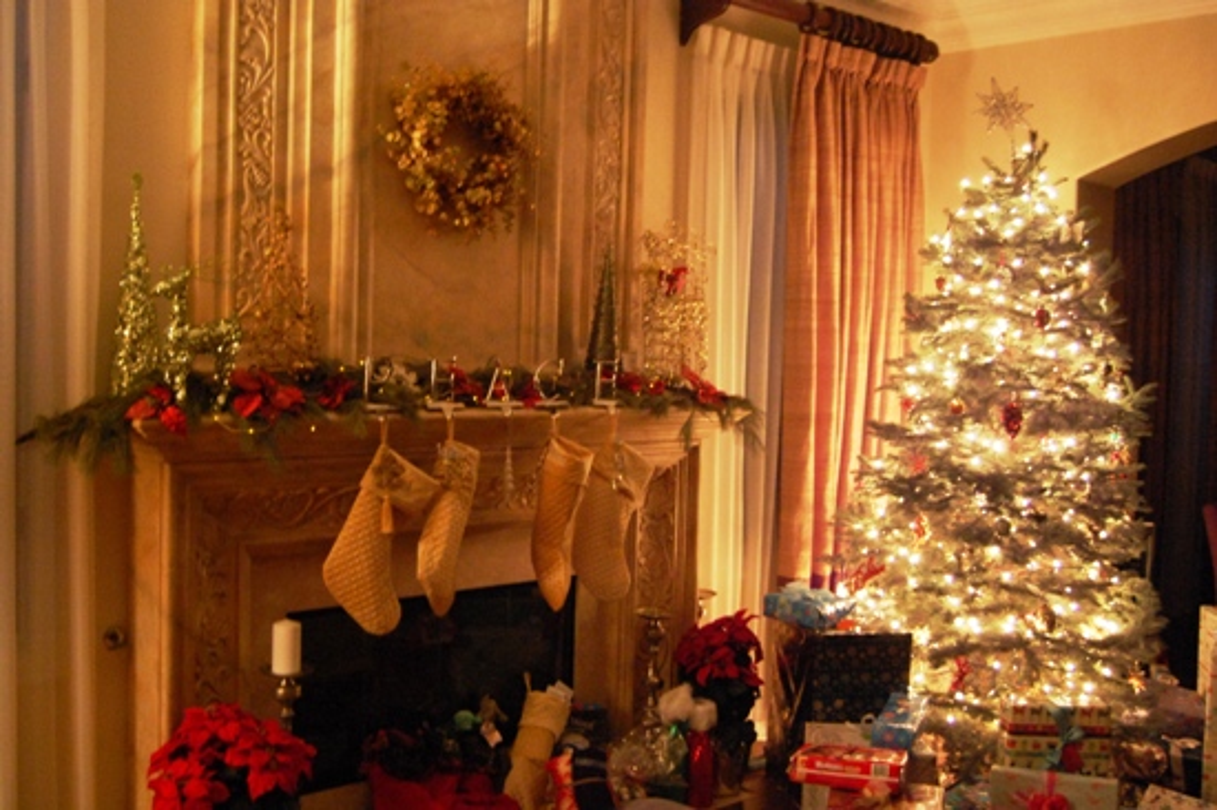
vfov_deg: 34.2
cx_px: 608
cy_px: 405
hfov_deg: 49.6
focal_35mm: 39
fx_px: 1318
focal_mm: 26
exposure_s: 1/5
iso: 1600
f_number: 4
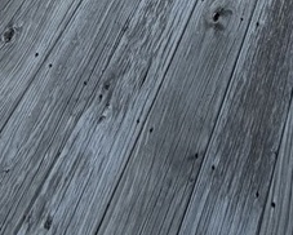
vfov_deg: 13.5
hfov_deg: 29.1
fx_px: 564
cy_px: -380
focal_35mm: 65
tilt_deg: -23.3
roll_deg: +3.6
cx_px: 160
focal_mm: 2.22
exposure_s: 1/157
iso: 40
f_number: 2.2
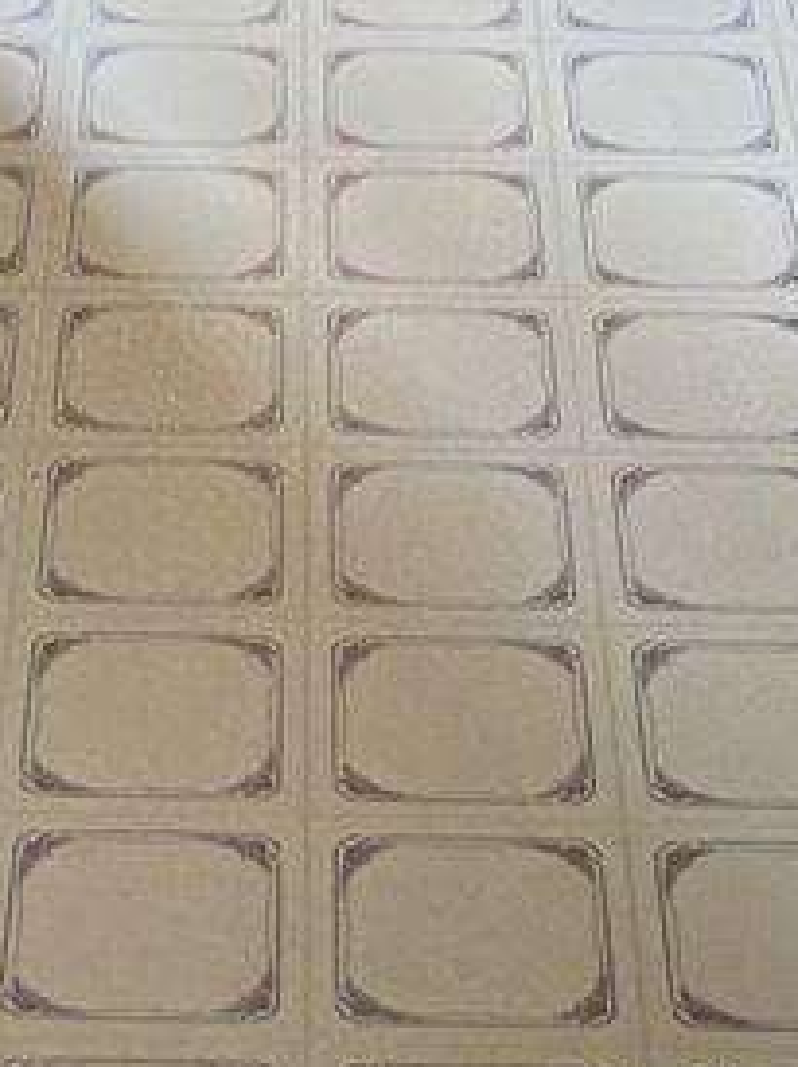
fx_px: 4495
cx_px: 272
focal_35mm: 146
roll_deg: -0.4
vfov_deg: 10.7
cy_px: -1780
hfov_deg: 10.1
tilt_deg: -5.2
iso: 160
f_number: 1.8
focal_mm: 4.25
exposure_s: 1/60
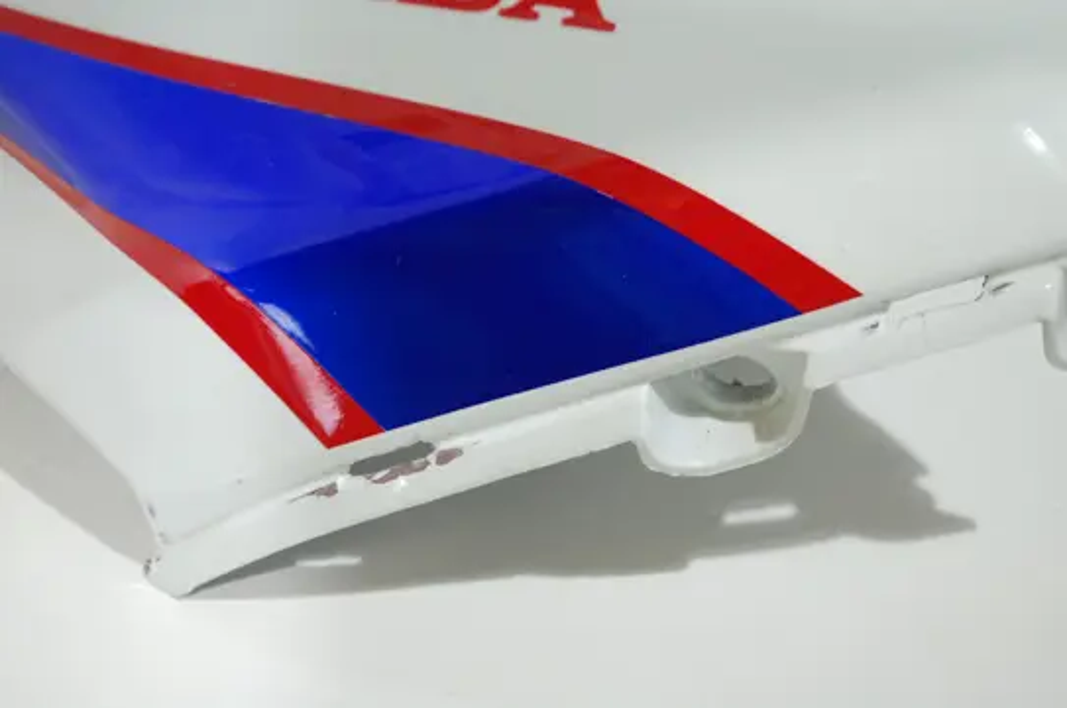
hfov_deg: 30.6
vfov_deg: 20.5
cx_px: 534
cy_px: 354
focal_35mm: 66
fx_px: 1953
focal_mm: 44
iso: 400
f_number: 5.3
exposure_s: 1/40
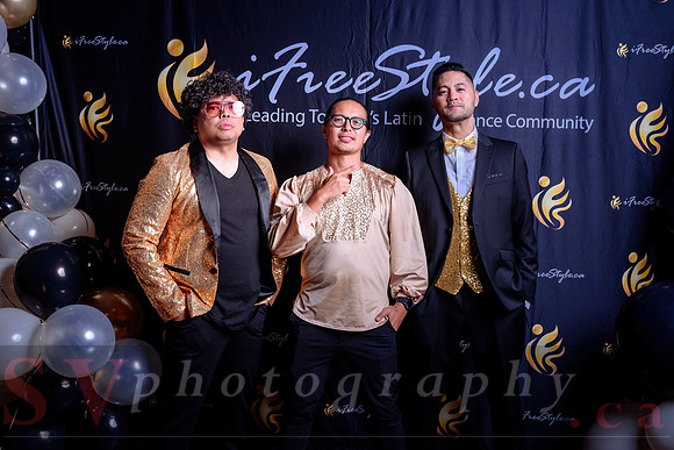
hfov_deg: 48.4
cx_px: 337
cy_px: 225
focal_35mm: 40
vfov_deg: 33.4
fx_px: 749
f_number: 4.5
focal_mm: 40
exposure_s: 1/160
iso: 125
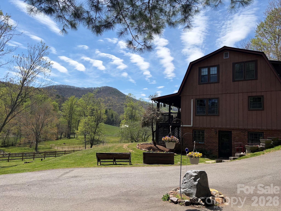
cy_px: 106
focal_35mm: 26
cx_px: 140
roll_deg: -2.1
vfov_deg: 53.1
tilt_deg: +7.0
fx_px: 211
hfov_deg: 67.3
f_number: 1.6
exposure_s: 1/4065
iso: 50
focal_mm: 5.96
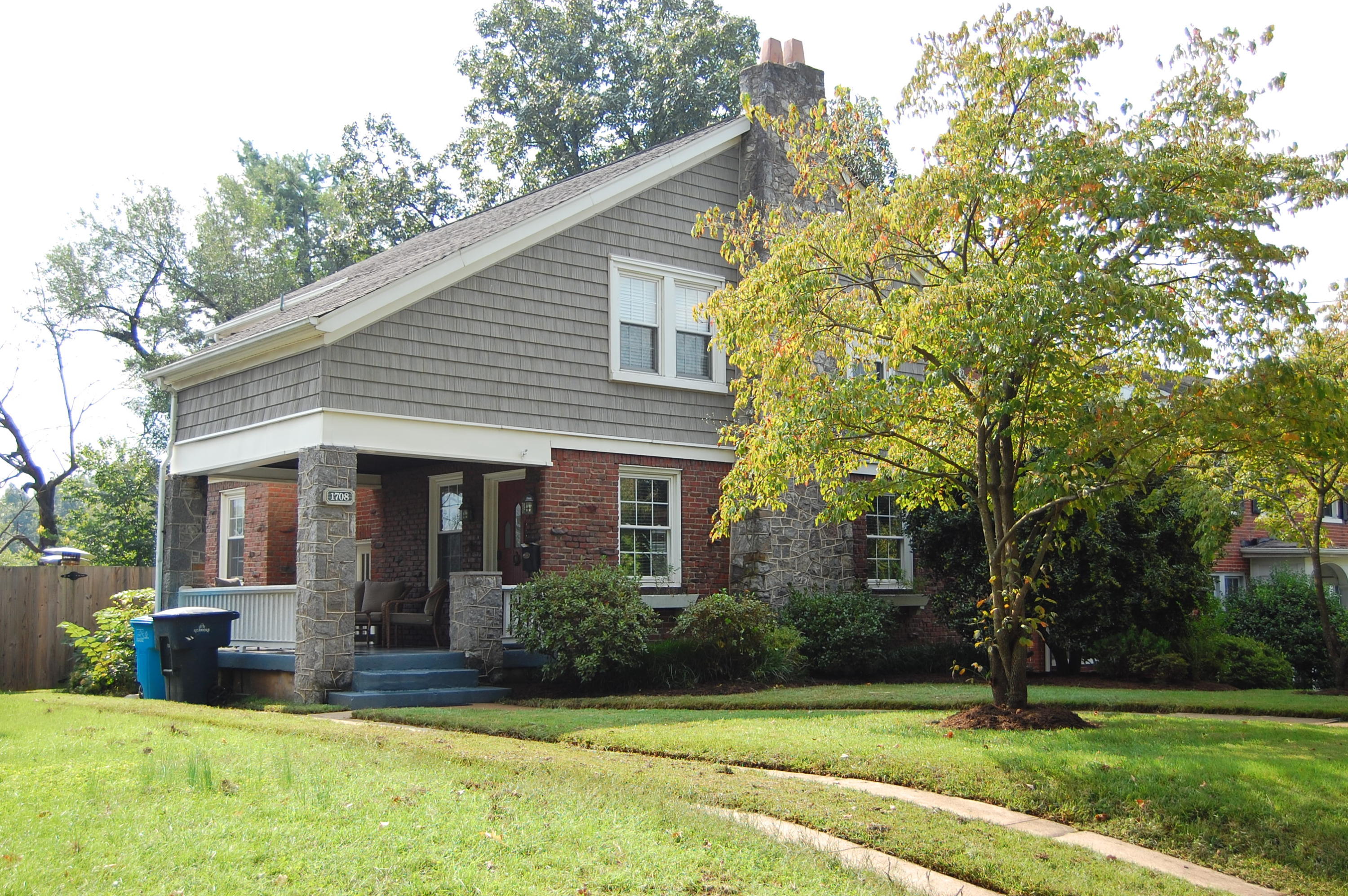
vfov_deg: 34.1
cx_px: 674
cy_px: 448
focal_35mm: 39
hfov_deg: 49.6
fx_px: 1459
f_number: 4
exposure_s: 1/400
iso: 200
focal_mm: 26
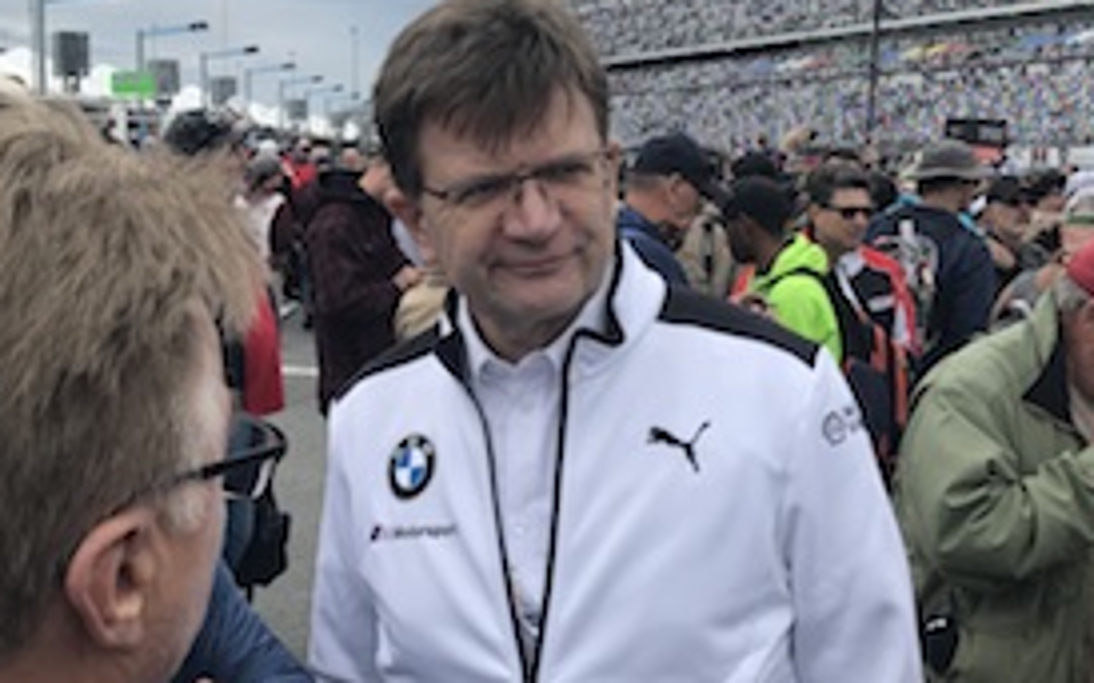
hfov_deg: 38.9
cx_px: 499
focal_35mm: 52
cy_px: 411
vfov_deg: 24.8
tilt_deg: -10.1
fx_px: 1550
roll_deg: -0.7
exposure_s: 1/1312
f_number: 1.8
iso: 20
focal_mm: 3.99
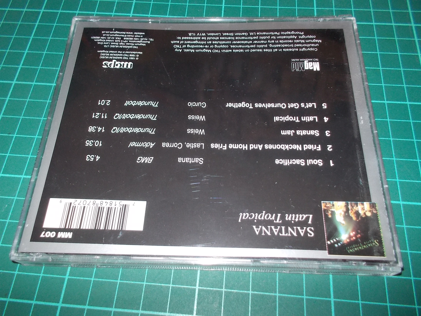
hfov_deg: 61.7
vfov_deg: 48.2
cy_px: 158
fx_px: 353
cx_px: 210
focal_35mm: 29
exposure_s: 1/30
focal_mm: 4.1
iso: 200
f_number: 3.3
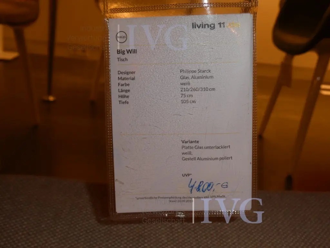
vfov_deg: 32.9
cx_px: 165
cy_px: 124
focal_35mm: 44
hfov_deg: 42.9
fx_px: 419
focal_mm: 7.8
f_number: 3.9
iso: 160
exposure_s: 1/60
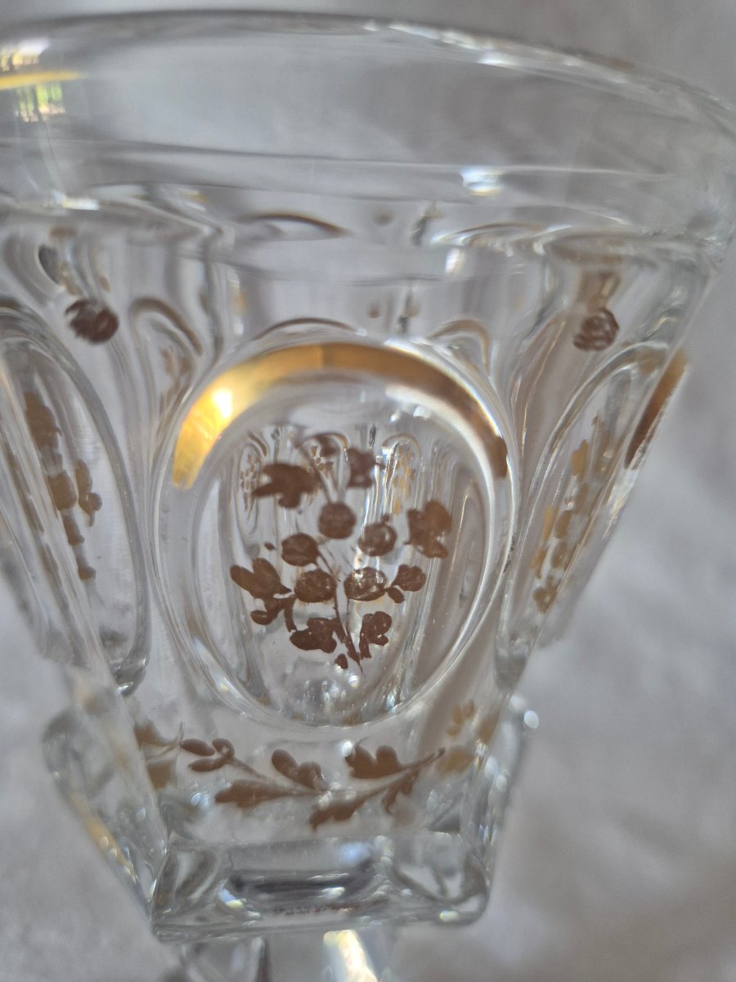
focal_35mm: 23
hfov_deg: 58.9
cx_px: 368
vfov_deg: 73.9
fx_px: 652
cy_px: 491
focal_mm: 5.4
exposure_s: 1/100
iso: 500
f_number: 1.8
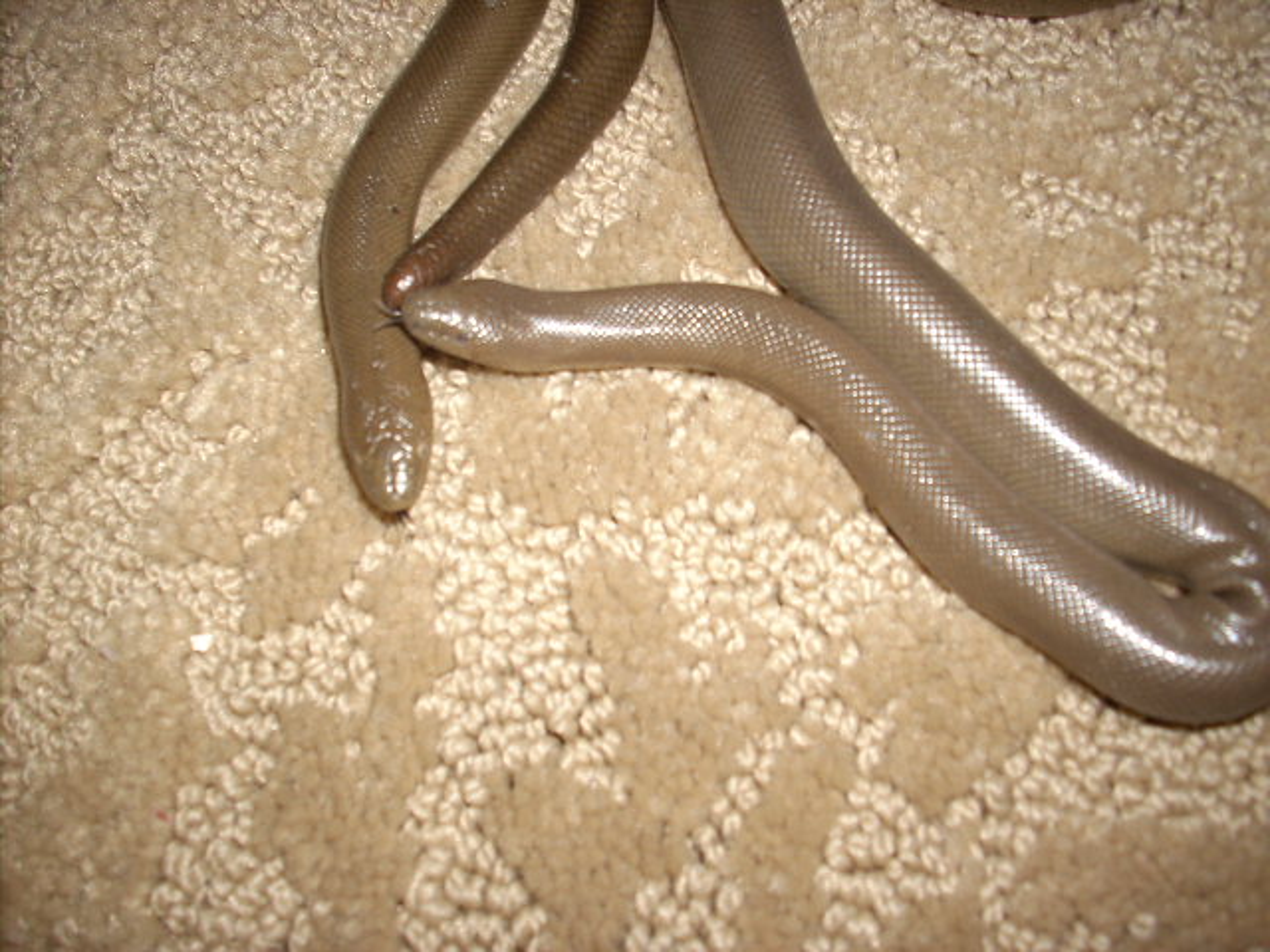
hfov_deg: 50.1
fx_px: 1357
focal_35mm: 37
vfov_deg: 38.7
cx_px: 635
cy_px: 476
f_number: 5.6
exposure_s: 1/60
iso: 64
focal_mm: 6.2
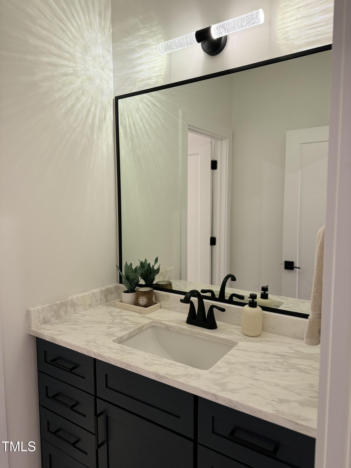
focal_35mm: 24
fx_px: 324
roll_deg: +0.2
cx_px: 176
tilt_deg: -5.9
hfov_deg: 56.8
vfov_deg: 71.6
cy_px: 234
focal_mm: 6.76
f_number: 1.78
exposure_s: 1/60
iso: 125
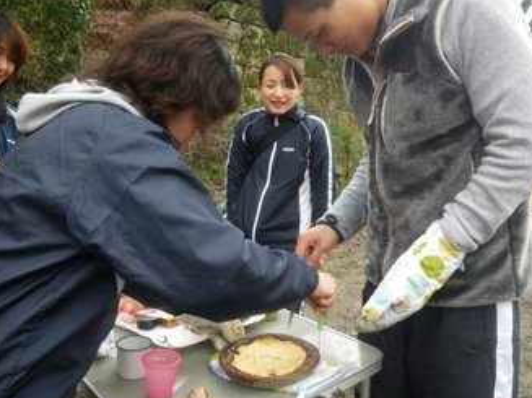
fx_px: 461
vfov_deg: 46.7
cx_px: 278
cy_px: 210
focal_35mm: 30
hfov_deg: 60.0
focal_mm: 5
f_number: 3.5
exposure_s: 1/50
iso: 640
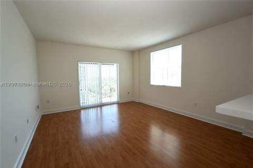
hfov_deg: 96.8
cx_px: 126
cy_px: 84
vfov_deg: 73.6
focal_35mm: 16
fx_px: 112
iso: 100
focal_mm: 16
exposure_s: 1/5
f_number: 16
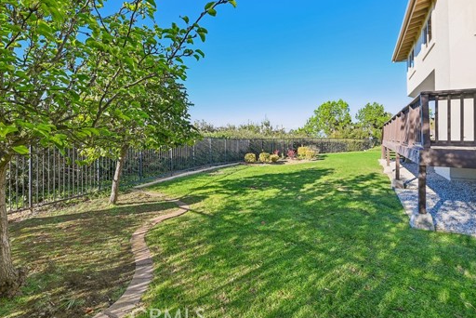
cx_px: 239
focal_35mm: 15
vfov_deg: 76.8
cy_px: 132
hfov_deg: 100.4
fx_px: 198
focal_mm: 12
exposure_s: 1/125
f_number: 8
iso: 250
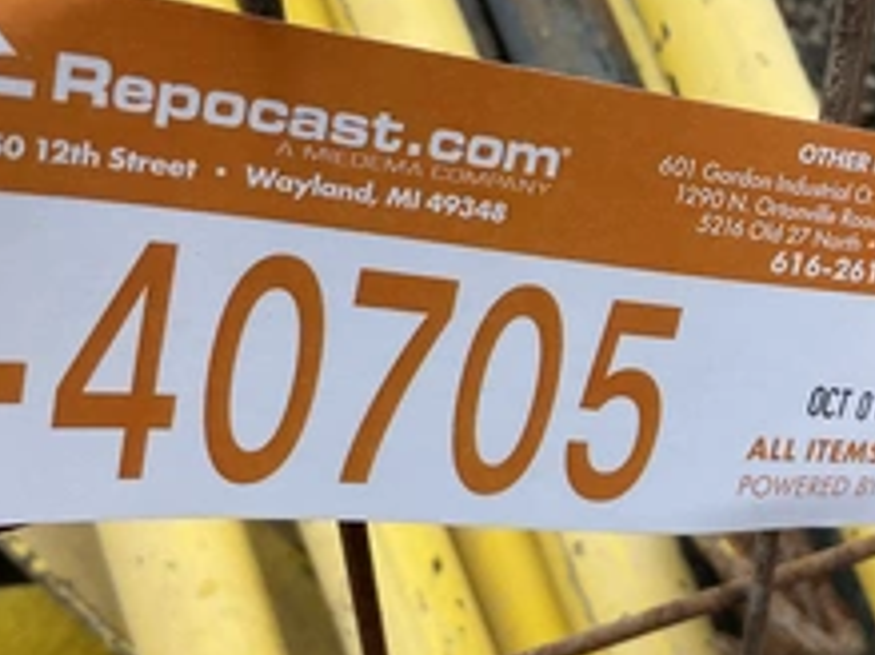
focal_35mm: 53
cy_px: 284
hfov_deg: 35.9
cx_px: 575
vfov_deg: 27.5
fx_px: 1339
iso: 25
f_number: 1.8
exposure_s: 1/495
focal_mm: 3
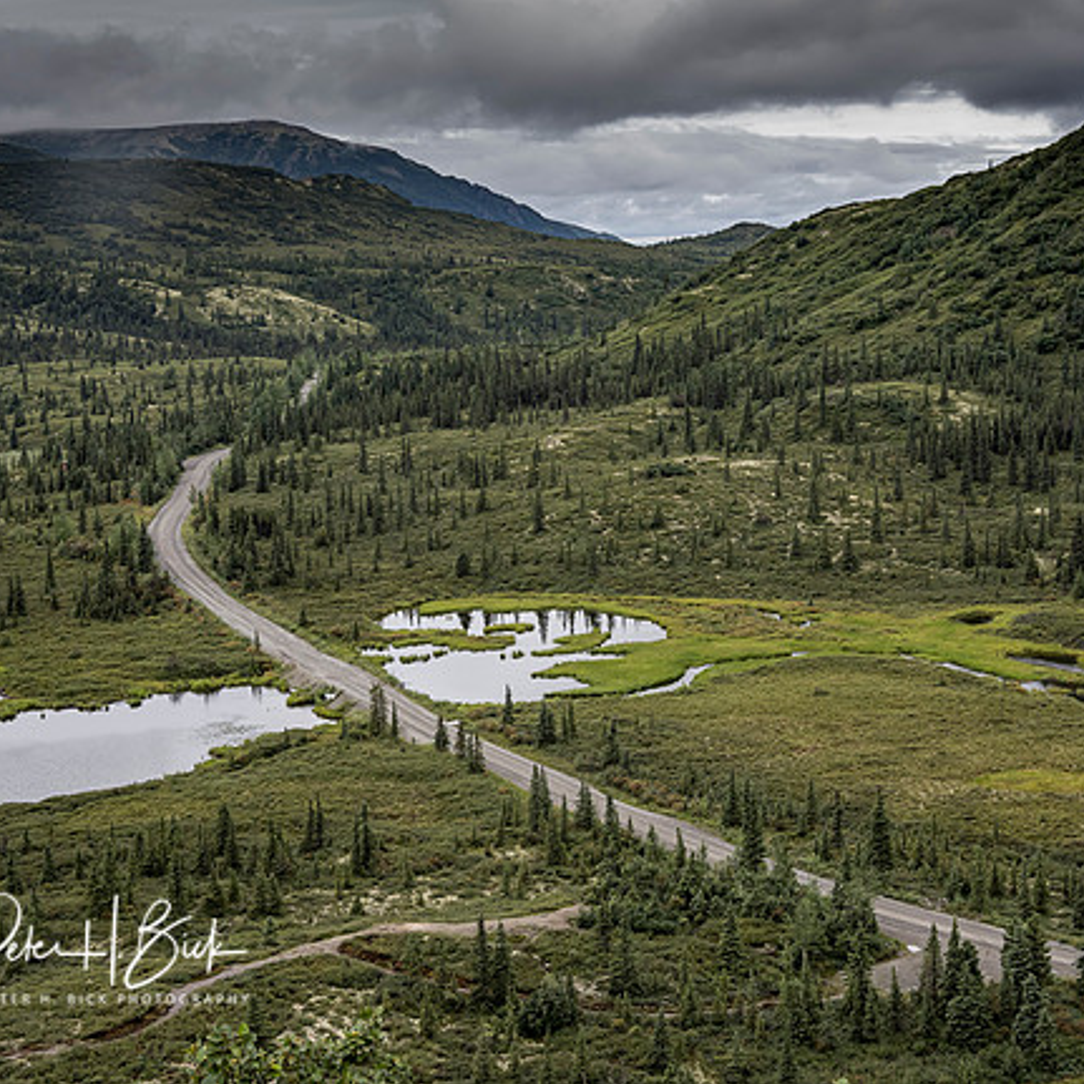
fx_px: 2445
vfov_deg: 25.0
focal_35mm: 69
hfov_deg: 25.0
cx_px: 619
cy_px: 539
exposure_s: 1/160
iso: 400
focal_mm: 29
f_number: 8
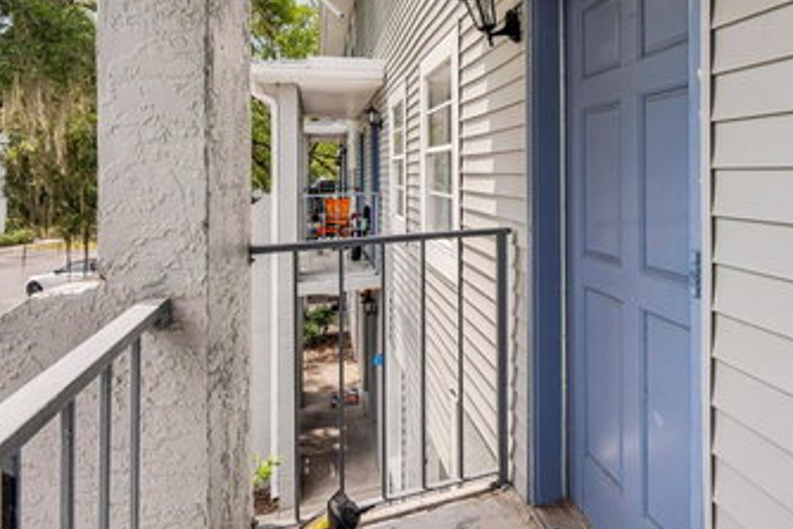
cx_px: 534
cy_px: 164
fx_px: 507
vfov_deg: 53.7
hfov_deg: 73.6
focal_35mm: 23
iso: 400
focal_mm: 16
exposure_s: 1/640
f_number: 8
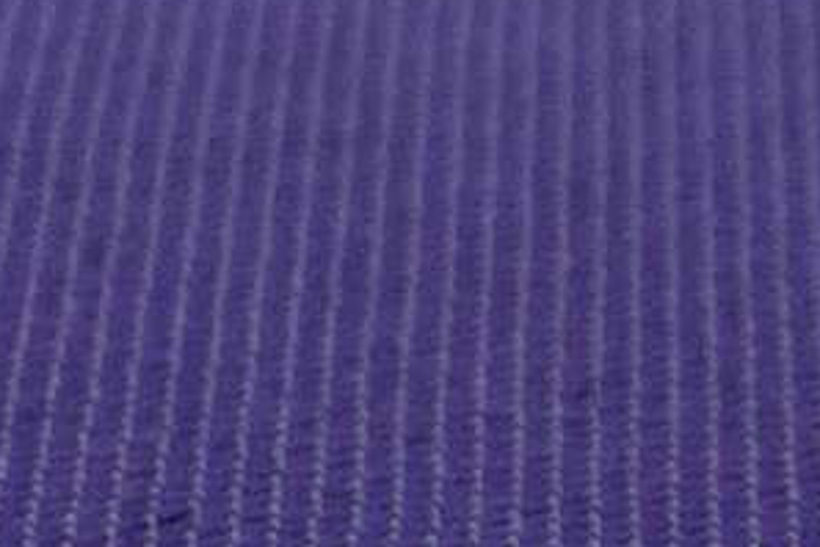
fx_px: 4441
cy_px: 1066
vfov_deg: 6.8
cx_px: 1646
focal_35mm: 195
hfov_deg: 9.8
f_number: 2.2
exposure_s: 1/60
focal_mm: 4.15
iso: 25
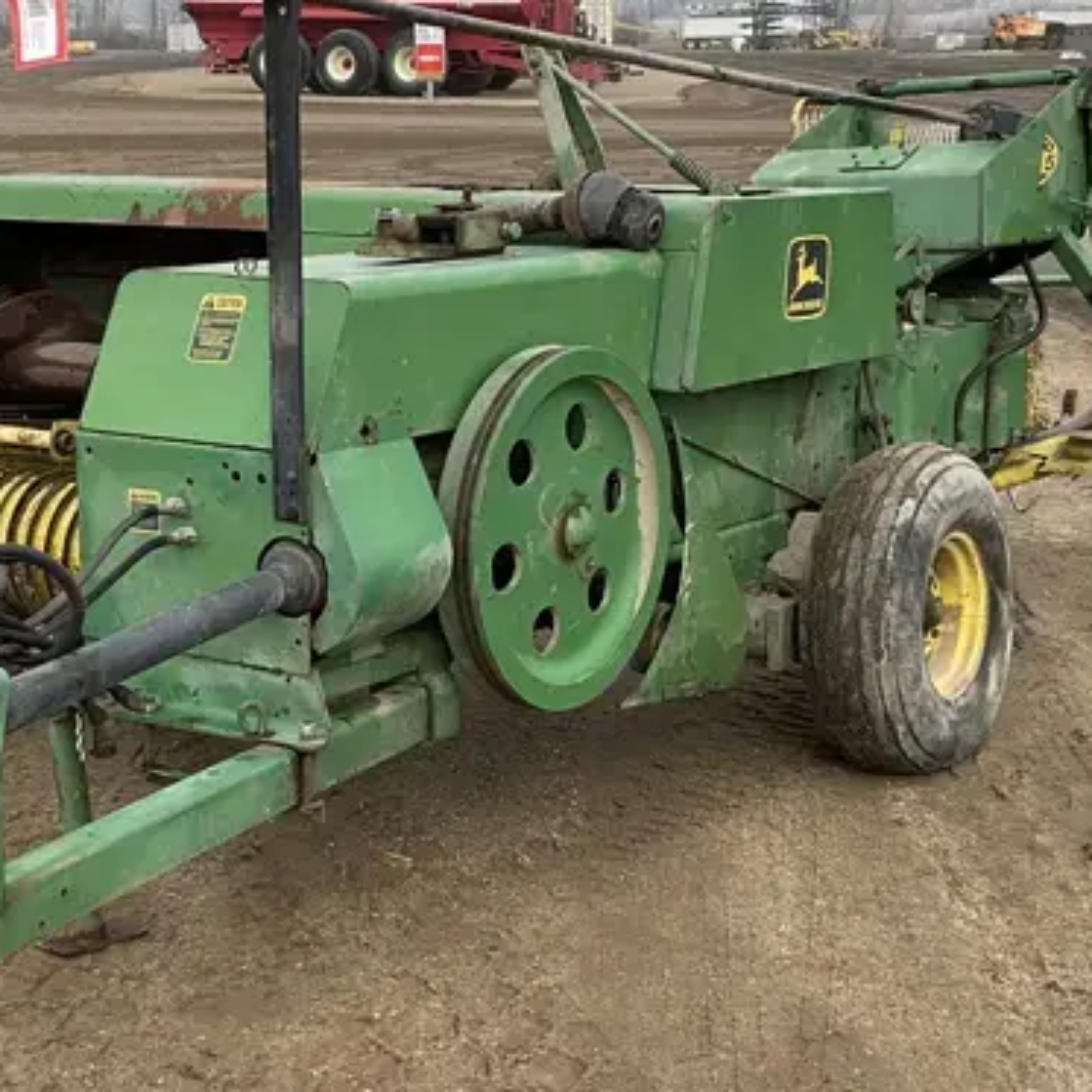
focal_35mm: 66
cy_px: 553
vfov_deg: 26.1
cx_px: 451
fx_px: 2356
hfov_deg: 26.1
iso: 25
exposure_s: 1/944
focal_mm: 3
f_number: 1.8
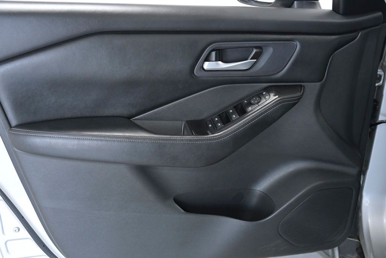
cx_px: 193
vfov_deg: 32.6
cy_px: 129
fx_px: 440
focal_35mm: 41
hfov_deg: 47.4
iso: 2000
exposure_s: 1/320
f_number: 4
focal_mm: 41
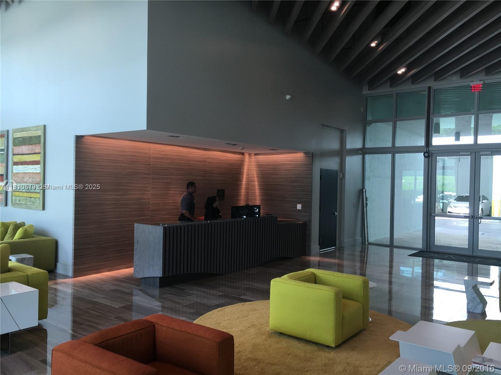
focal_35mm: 29
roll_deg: -2.1
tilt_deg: -1.2
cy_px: 188
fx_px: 420
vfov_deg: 48.2
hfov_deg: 61.7
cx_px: 250
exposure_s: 1/60
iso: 32
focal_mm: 4.15
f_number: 2.2
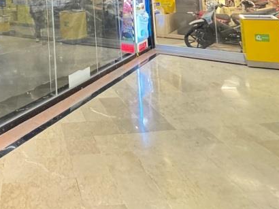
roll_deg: +2.9
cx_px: 36
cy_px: -34
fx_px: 282
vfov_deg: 33.9
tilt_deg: +5.1
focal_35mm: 35
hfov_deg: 48.0
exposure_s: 1/40
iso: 1000
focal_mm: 2.22
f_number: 2.2
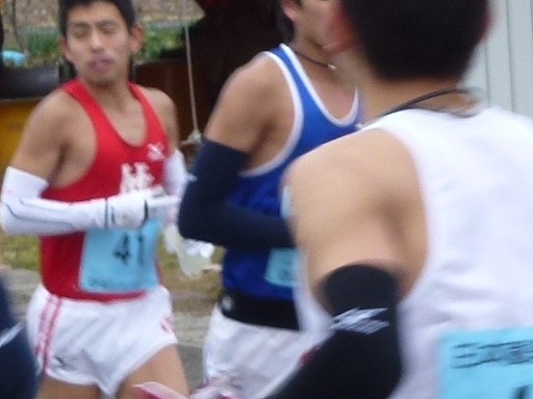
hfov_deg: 4.1
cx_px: 125
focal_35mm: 481
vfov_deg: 3.1
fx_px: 7403
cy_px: 292
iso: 100
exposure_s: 1/160
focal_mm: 18.7
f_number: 5
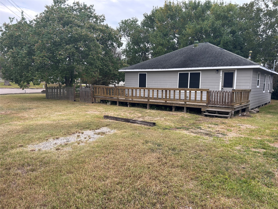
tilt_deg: -6.1
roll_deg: -1.0
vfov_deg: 53.1
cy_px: 104
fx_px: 209
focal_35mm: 26
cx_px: 139
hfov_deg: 67.3
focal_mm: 5.7
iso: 50
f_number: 1.5
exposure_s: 1/632
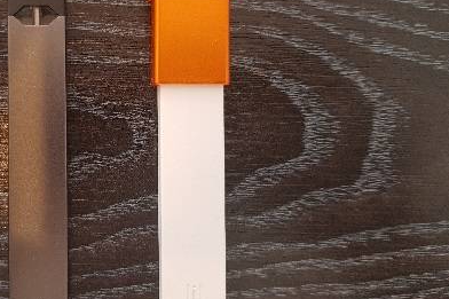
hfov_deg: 47.0
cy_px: 124
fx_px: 499
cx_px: 120
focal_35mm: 40
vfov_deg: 33.3
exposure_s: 1/60
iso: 125
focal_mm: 4.2
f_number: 1.7
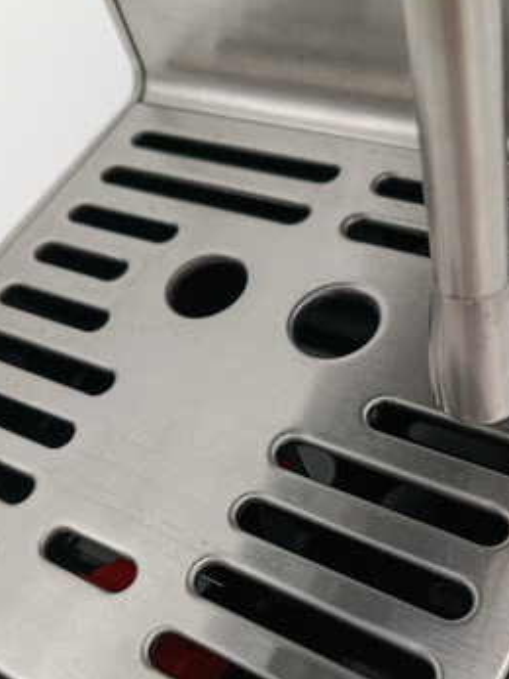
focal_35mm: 45
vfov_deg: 41.7
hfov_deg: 32.1
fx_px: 883
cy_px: 438
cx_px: 305
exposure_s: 1/100
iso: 180
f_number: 1.8
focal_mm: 4.81
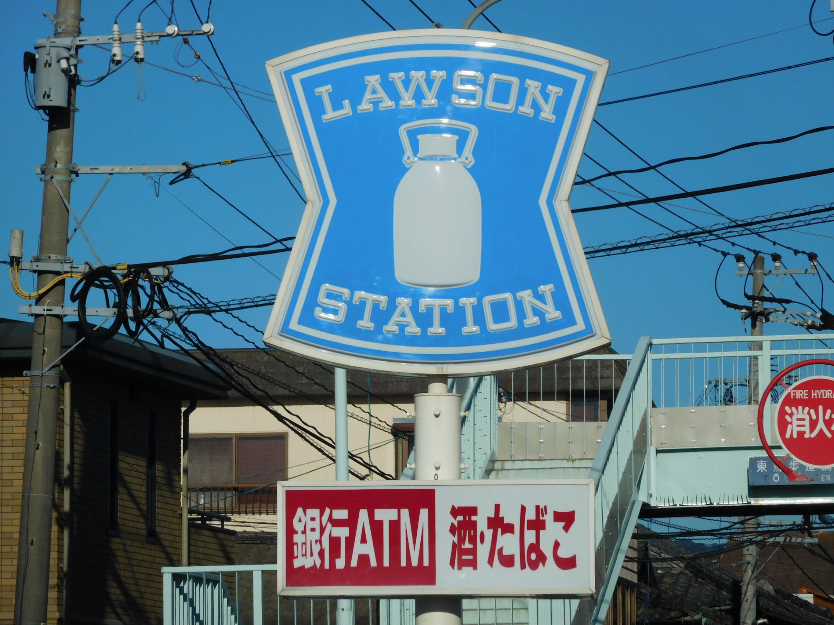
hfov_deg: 8.8
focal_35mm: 225
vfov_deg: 6.6
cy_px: 312
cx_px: 417
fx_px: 5421
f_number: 5.5
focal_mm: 40.1
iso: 125
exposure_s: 1/1250
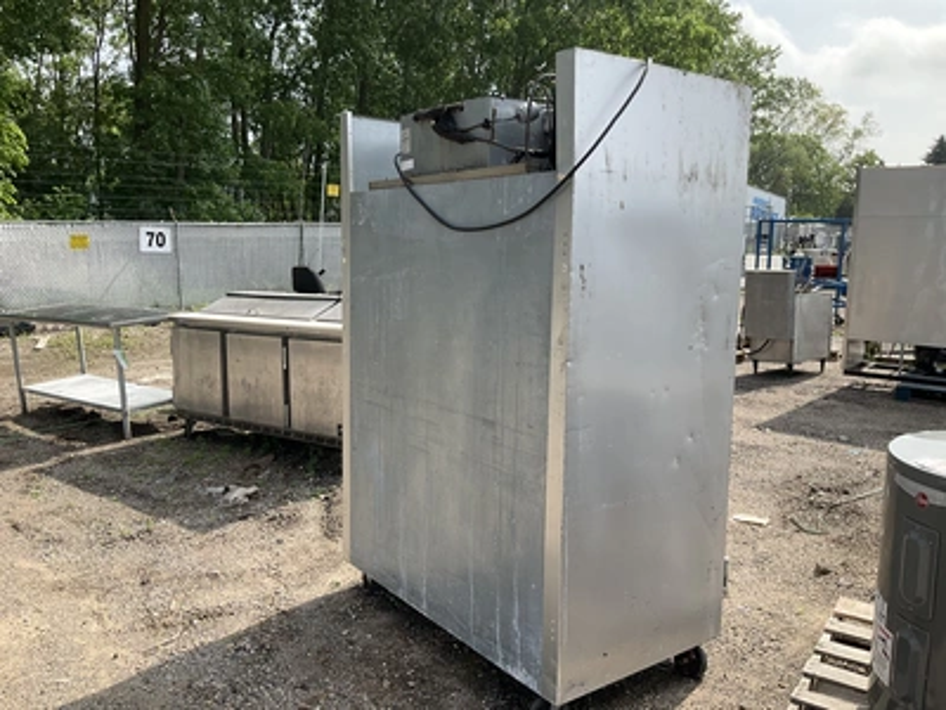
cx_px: 473
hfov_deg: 61.7
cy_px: 355
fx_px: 793
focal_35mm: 29
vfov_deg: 48.2
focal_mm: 3
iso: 25
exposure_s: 1/1168
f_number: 1.8
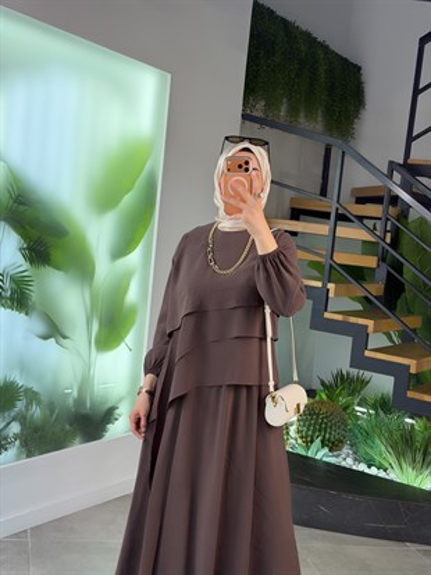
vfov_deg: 39.6
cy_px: 288
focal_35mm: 48
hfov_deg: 30.3
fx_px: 796
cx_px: 216
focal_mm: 6.76
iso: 50
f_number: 1.78
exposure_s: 1/100
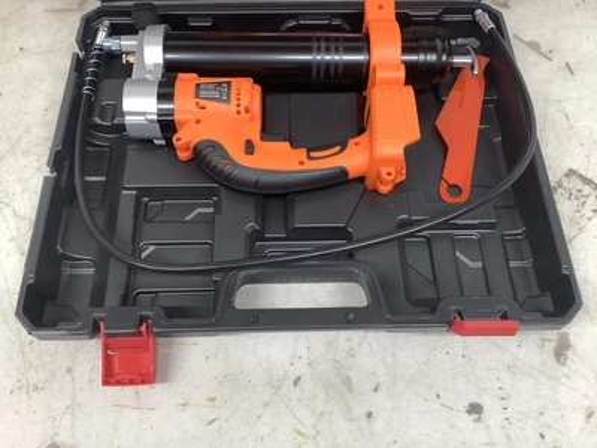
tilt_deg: -64.2
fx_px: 535
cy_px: 224
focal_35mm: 31
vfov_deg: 45.4
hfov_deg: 58.4
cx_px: 298
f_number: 2.4
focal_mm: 3.3
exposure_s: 1/60
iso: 100
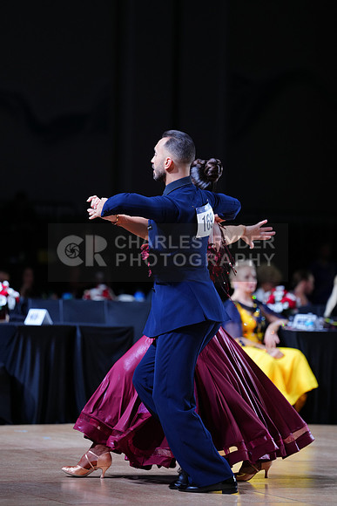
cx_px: 168
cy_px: 253
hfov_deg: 8.2
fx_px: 2357
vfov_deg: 12.2
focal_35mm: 168
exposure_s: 1/500
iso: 800
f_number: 2.8
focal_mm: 168
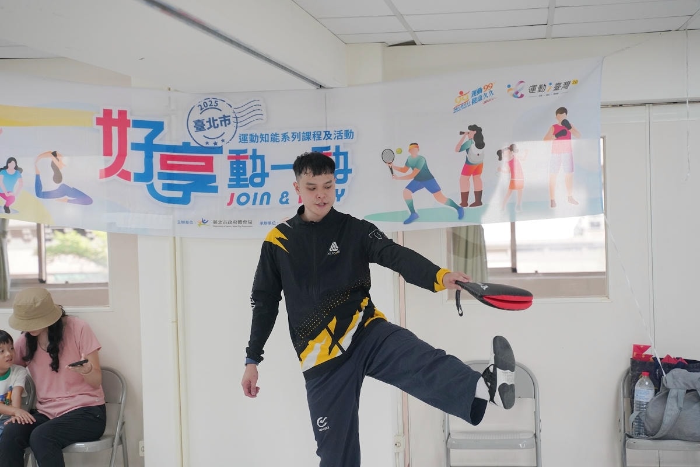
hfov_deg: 27.0
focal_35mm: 75
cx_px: 350
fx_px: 1458
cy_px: 234
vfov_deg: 18.2
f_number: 4
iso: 1250
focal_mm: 75
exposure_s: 1/160
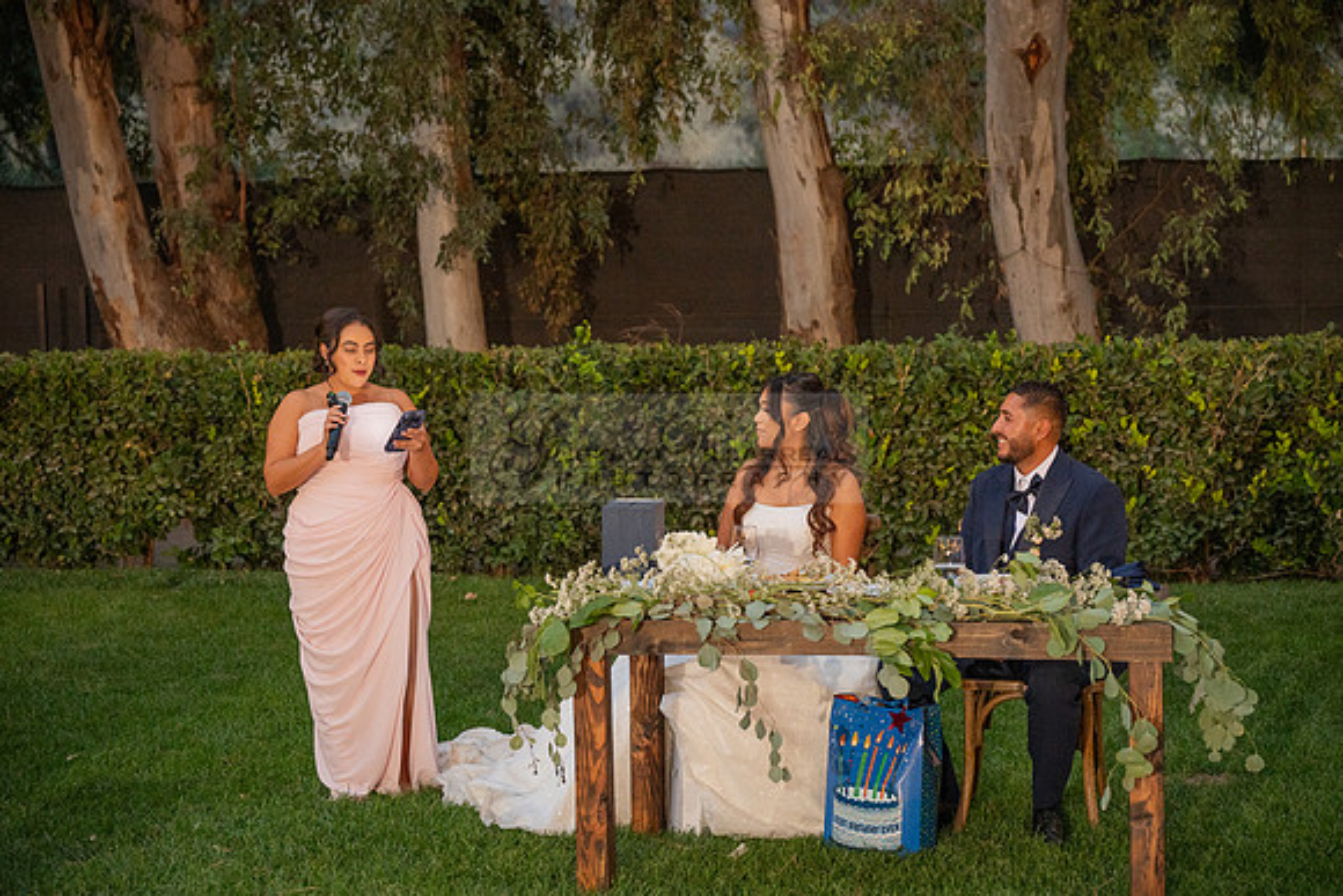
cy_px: 448
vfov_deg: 18.4
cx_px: 672
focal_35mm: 74
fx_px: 2761
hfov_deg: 27.3
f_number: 4
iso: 2500
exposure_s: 1/200
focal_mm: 74
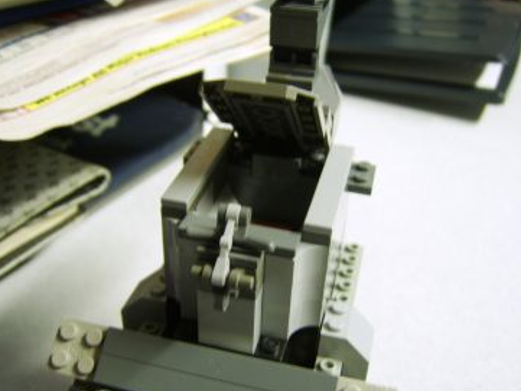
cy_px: 198
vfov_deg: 43.0
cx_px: 268
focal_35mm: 33
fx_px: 497
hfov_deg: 55.3
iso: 71
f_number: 2.7
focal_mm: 8.13
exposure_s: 1/4
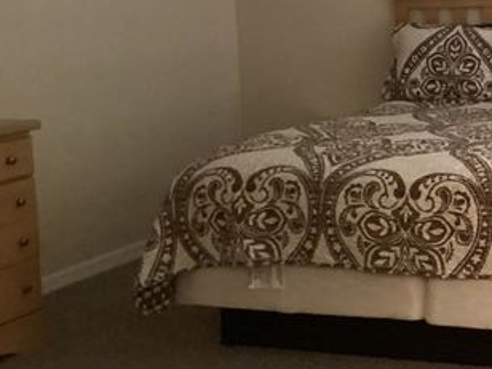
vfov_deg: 20.5
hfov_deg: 25.7
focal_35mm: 71
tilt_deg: -6.0
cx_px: 515
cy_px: 83
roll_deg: +1.4
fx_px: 1009
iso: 640
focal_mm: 3.3
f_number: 2.4
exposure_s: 1/30
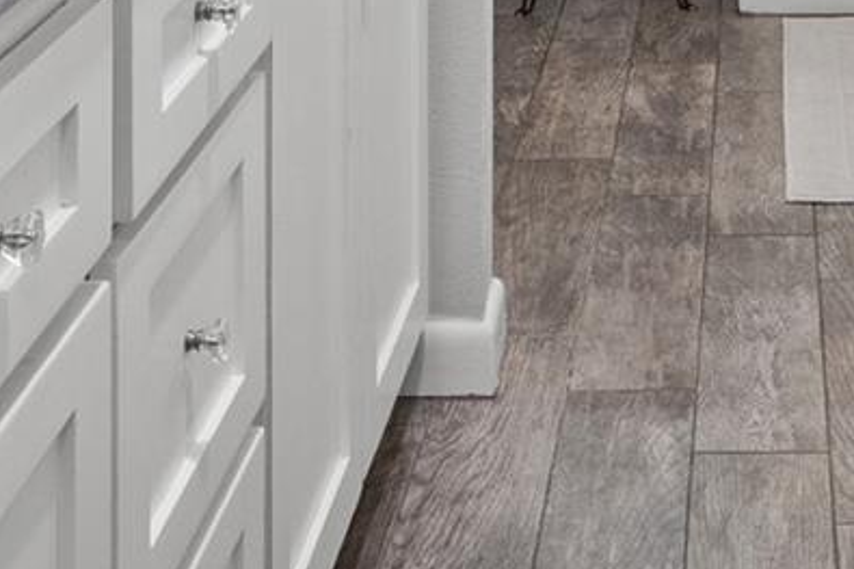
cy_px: -507
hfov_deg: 23.7
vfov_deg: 14.2
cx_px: 809
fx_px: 1968
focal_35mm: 83
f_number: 7.1
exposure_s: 1/2.5
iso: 800
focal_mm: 16
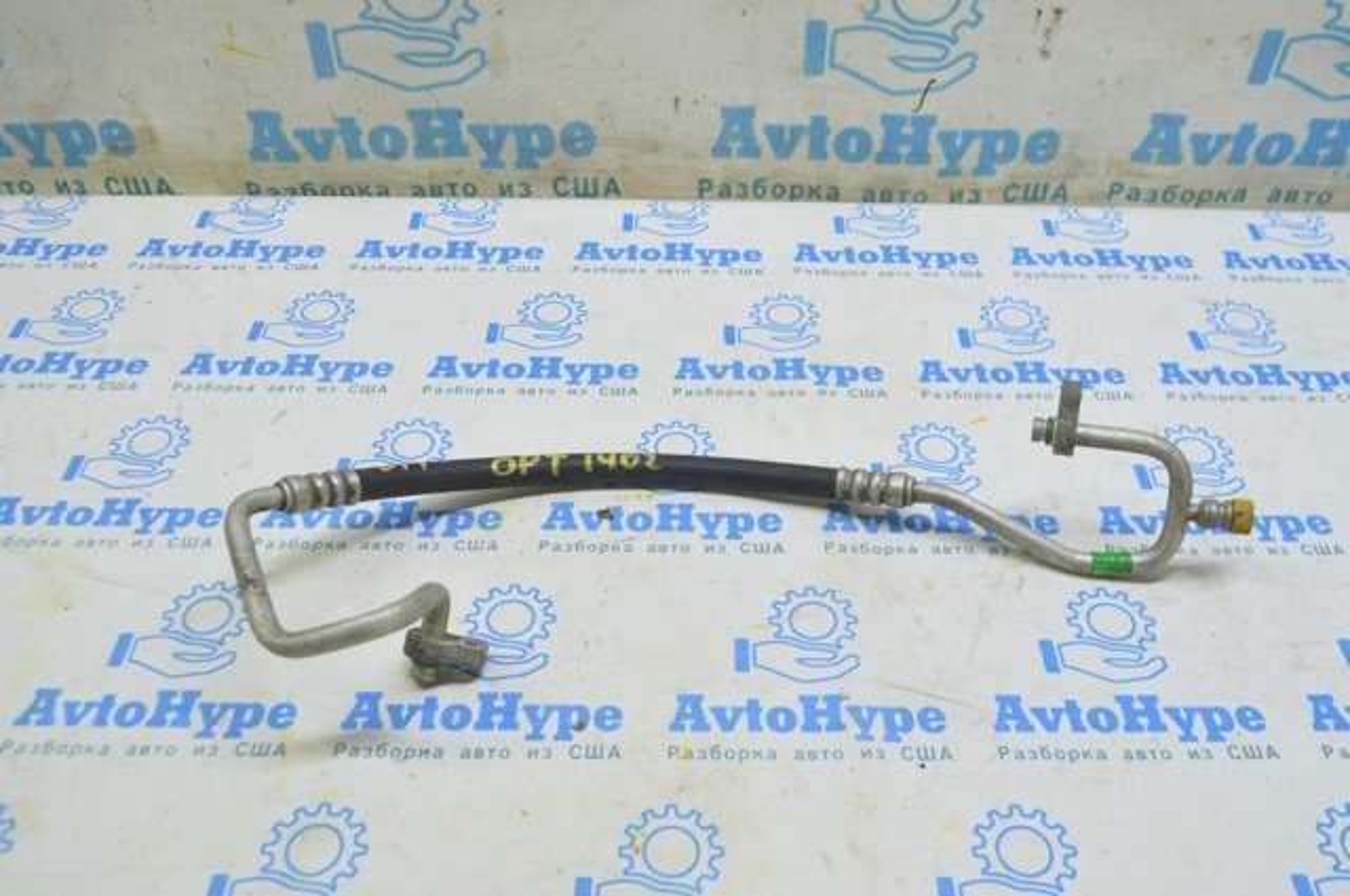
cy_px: 448
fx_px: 1236
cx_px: 675
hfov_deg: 57.3
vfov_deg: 39.9
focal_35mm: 33
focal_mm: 22
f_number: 5.6
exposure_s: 1/20
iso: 400
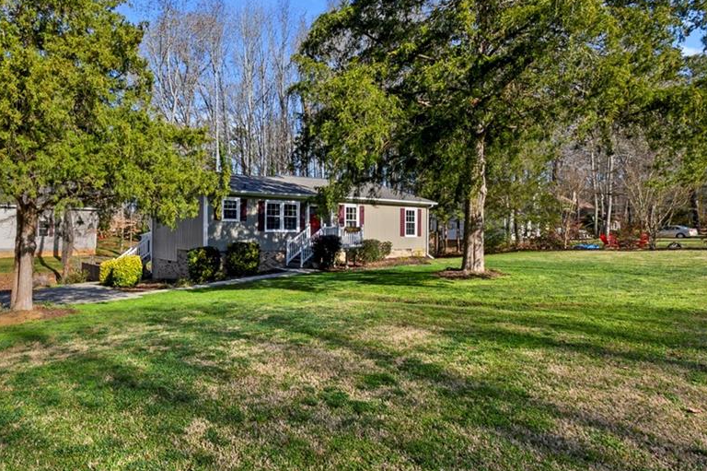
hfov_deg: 81.7
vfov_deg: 61.0
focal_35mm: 20
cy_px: 174
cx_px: 246
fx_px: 393
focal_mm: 10
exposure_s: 1/125
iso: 250
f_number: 13
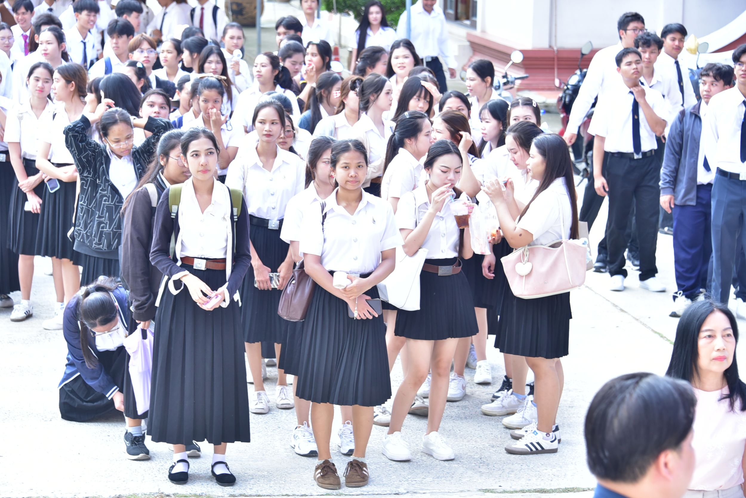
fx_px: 2177
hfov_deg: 19.4
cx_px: 373
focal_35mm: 105
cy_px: 249
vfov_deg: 13.1
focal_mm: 105
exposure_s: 1/200
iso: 640
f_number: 6.3
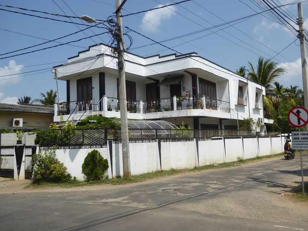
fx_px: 303
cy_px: 116
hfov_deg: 54.0
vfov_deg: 41.8
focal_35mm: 34
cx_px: 154
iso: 80
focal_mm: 5.8
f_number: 3.6
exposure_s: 1/1000
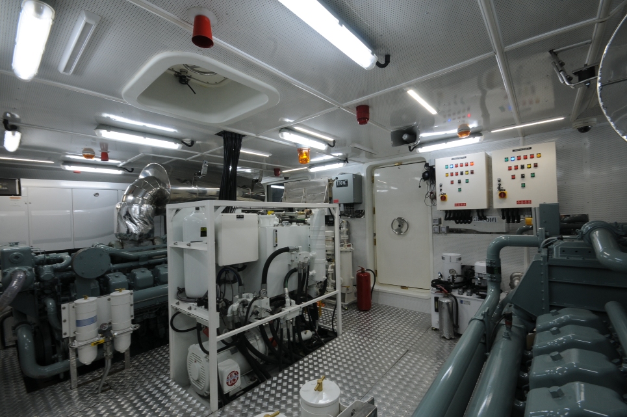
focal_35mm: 15
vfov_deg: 77.2
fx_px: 261
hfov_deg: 100.5
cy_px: 208
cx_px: 314
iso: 200
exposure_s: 1/3
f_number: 14
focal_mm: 10
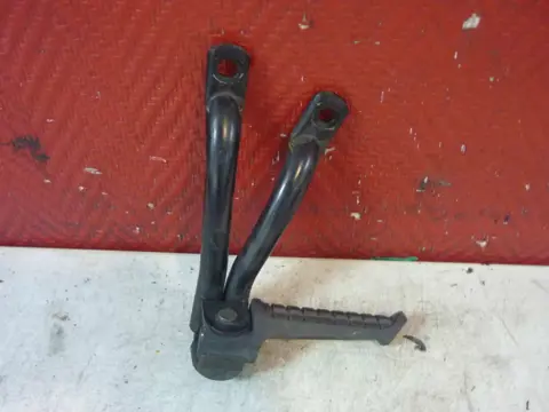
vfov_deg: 42.9
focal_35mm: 33
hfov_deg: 55.4
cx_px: 274
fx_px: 523
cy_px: 206
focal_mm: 5.5
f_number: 2.8
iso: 400
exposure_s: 1/8
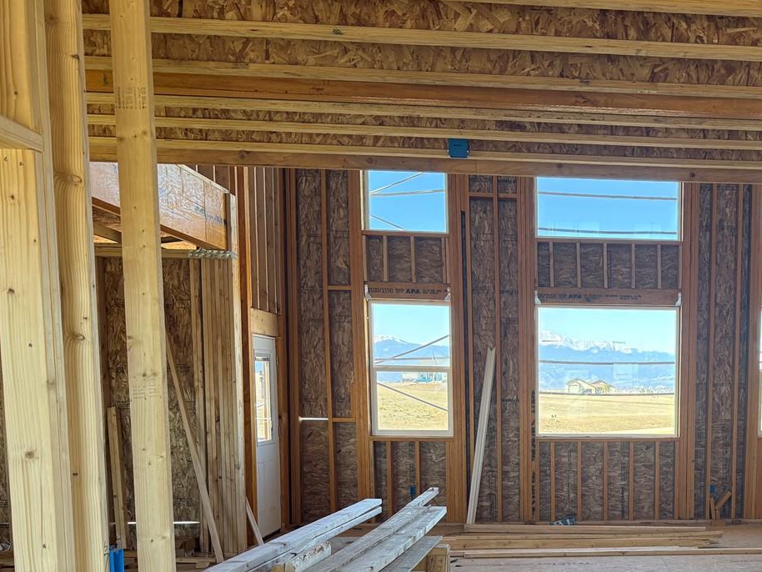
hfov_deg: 41.8
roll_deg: -0.7
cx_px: 659
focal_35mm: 42
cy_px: 475
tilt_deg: -5.3
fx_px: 925
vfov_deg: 33.2
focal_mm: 6.76
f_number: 1.78
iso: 200
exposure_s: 1/224
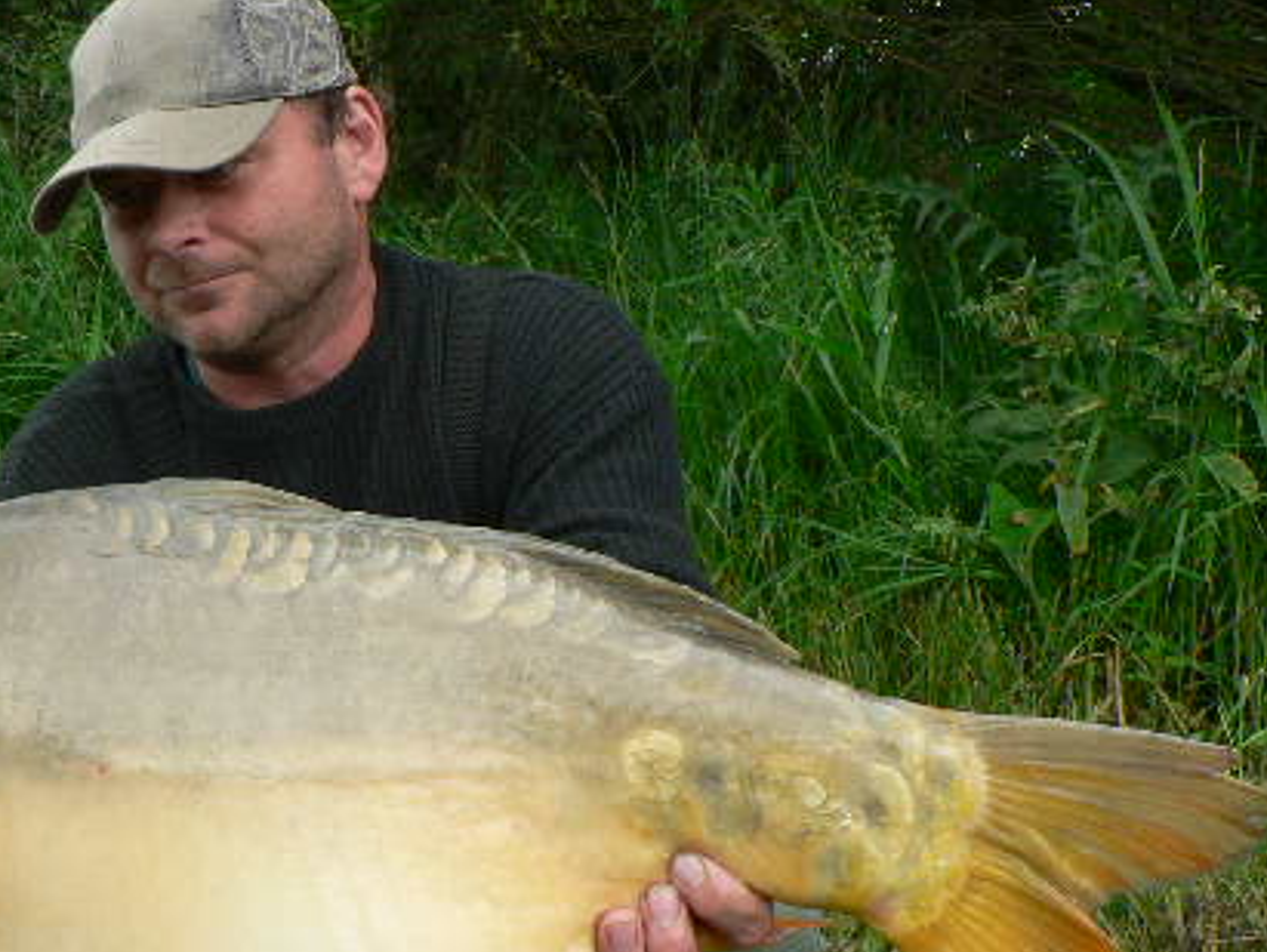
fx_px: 2051
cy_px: 656
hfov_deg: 33.8
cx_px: 358
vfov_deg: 26.0
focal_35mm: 56
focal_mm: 6
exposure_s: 1/80
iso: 80
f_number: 4
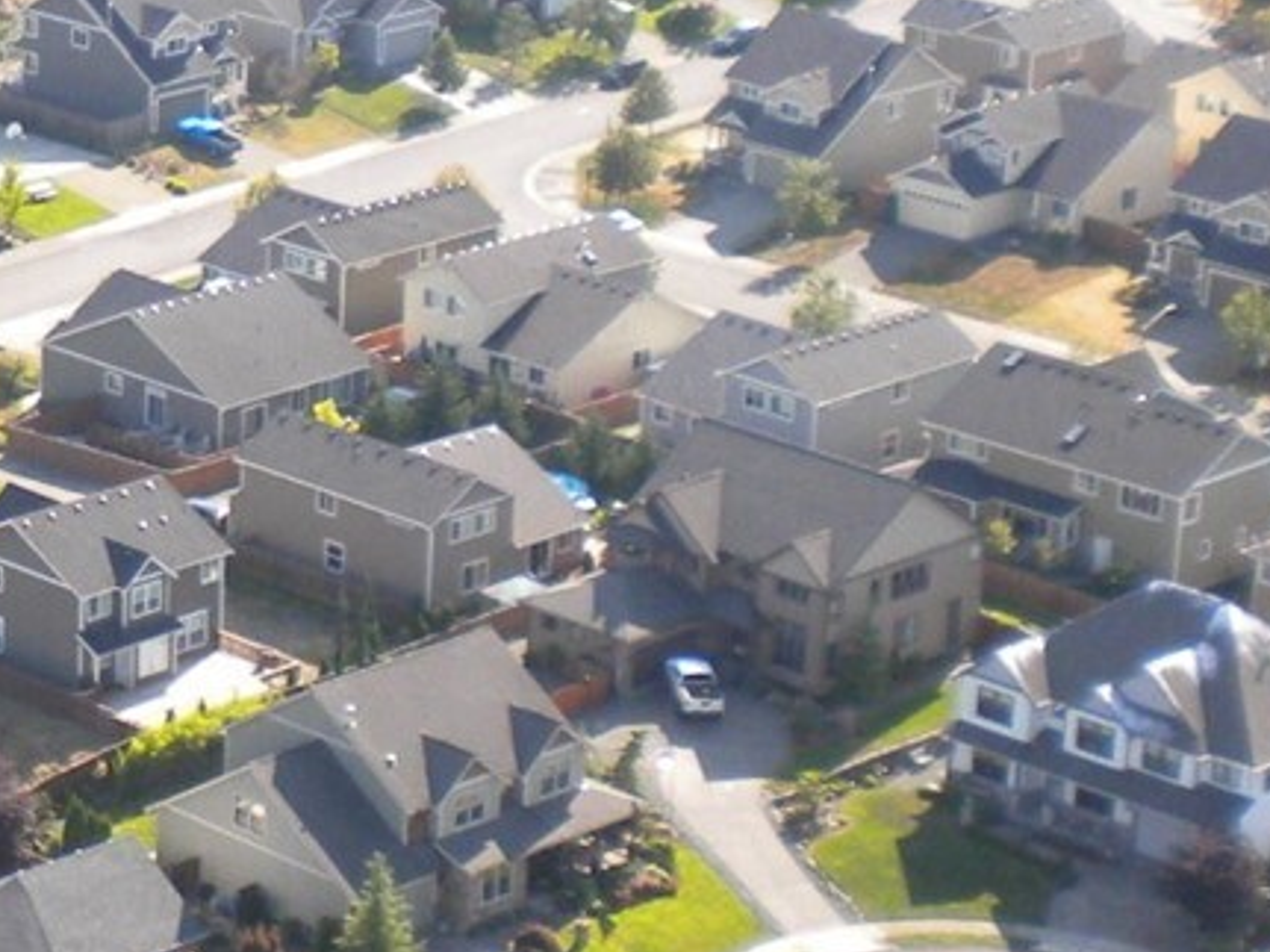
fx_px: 4768
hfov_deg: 14.3
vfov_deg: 11.4
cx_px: -548
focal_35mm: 130
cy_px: 374
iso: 113
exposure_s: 1/282
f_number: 4.6
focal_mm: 6.3
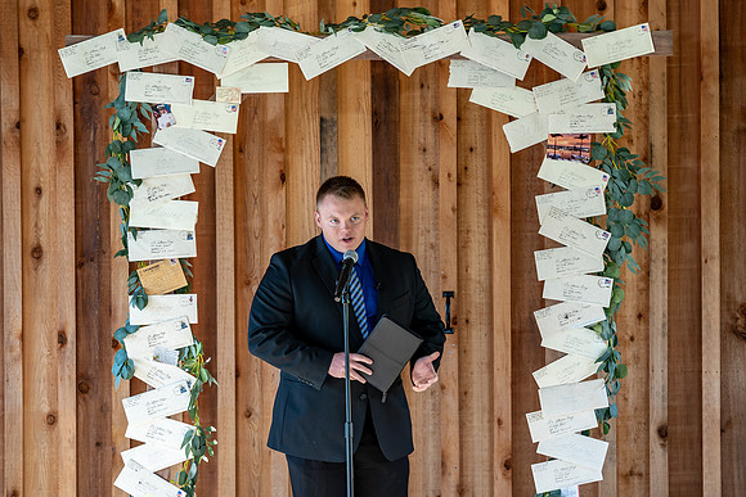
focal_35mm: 137
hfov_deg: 14.9
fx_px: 2849
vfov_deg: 10.0
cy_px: 257
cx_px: 401
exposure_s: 1/200
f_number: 4
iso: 1000
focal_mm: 128
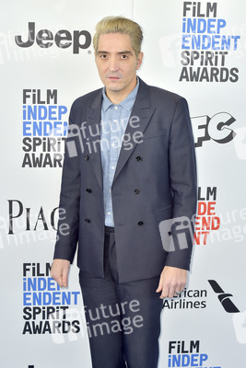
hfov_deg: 19.5
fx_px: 717
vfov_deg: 28.8
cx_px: 123
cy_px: 184
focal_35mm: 70
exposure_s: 1/320
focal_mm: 70
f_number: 6.3
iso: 500
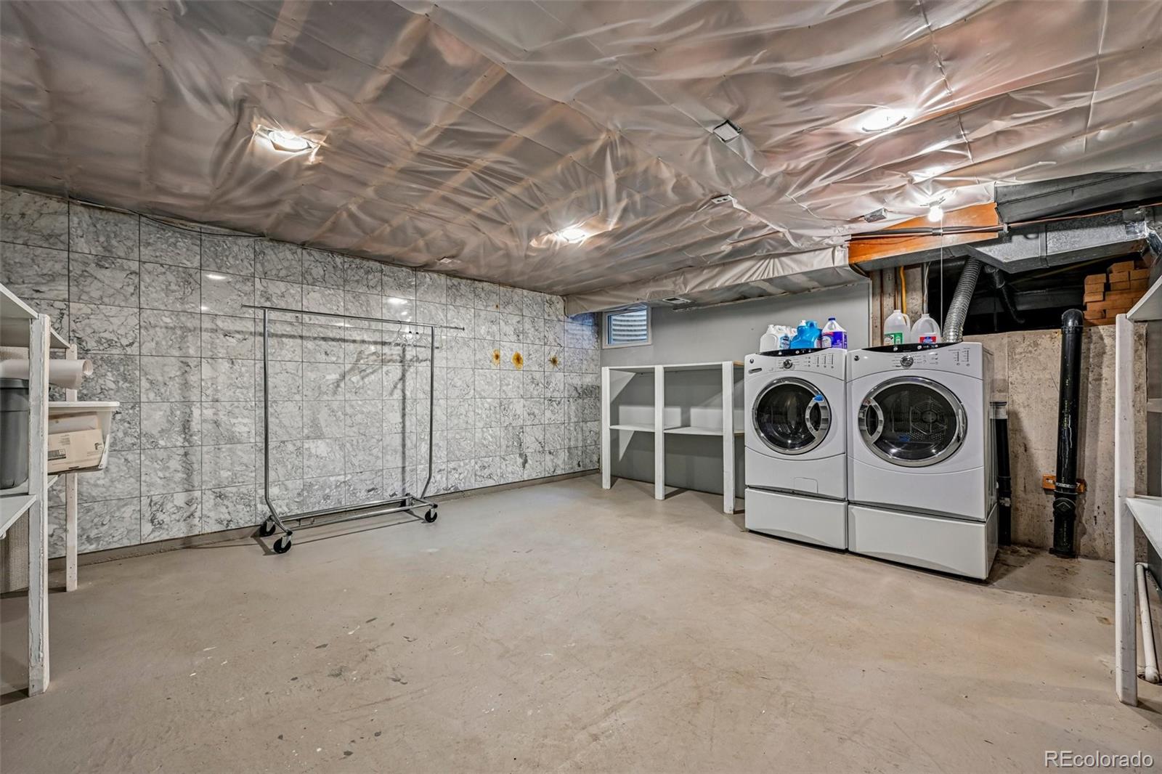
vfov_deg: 81.2
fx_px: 452
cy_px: 387
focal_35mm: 14
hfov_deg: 104.3
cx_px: 581
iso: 400
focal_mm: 14
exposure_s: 1/2
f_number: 10
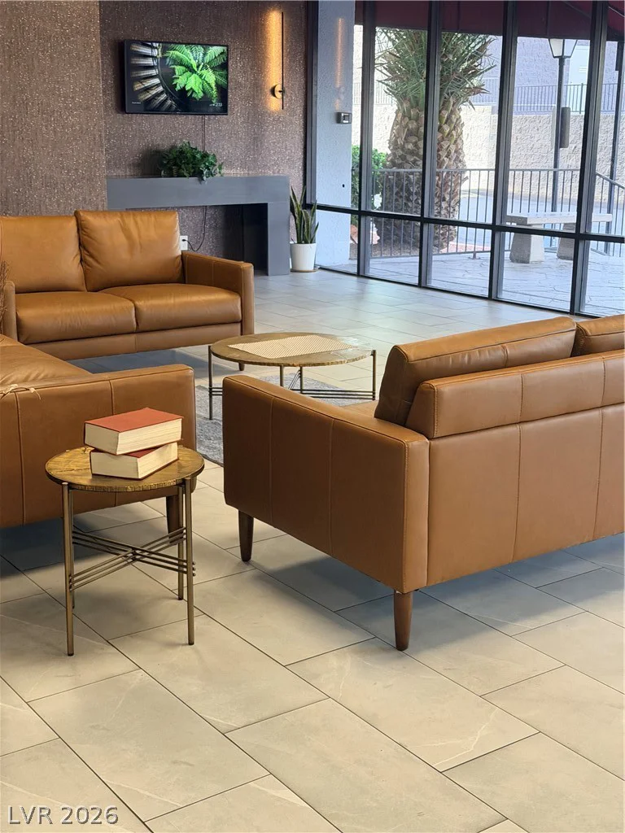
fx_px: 1156
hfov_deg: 30.3
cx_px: 312
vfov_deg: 39.7
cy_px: 416
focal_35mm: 48
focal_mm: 6.76
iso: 200
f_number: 1.78
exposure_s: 1/120
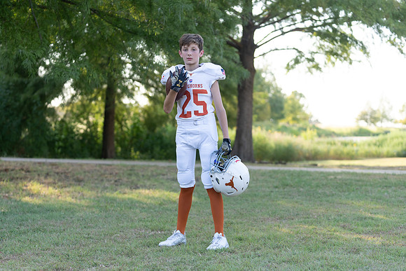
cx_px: 203
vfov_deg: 19.5
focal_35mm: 70
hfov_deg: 28.8
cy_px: 136
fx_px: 790
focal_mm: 70
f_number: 2.8
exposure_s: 1/400
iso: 250
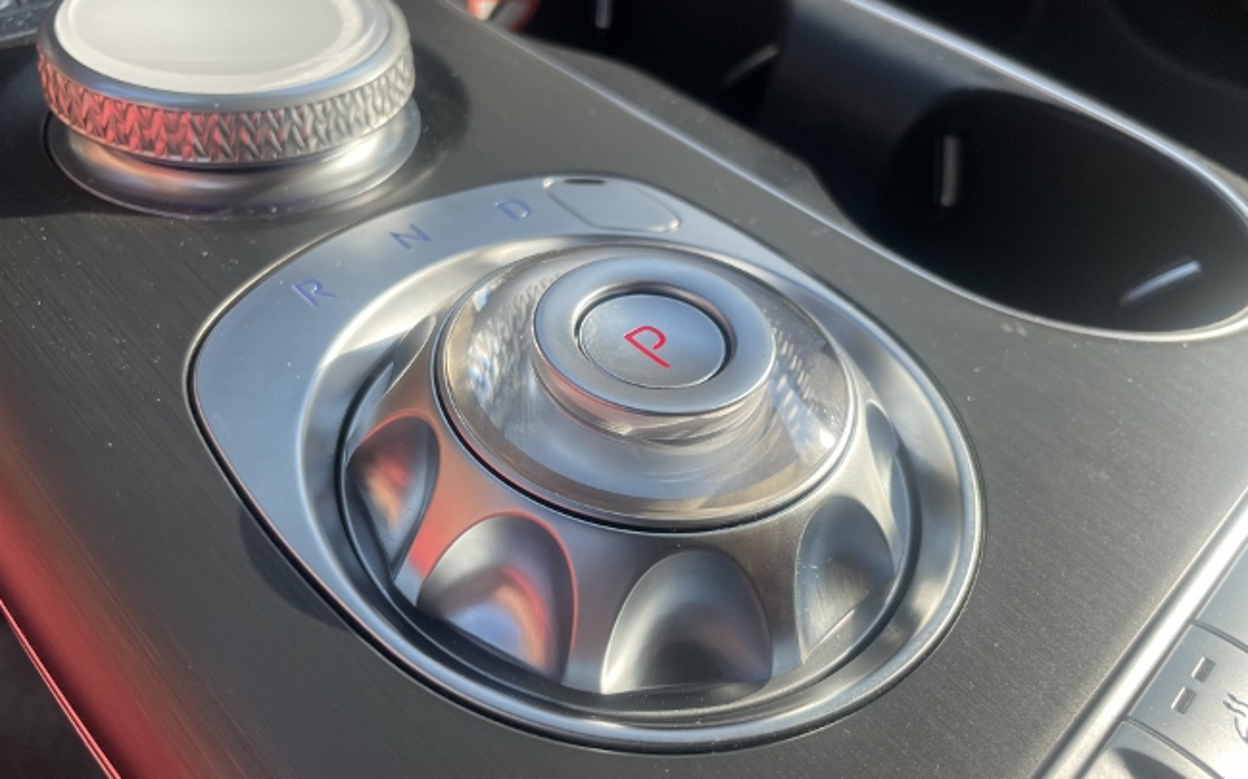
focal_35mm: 28
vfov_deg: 44.5
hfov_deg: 66.5
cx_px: 616
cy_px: 410
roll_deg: -13.9
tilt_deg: -41.2
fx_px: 952
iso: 32
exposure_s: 1/540
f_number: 1.6
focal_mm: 4.2
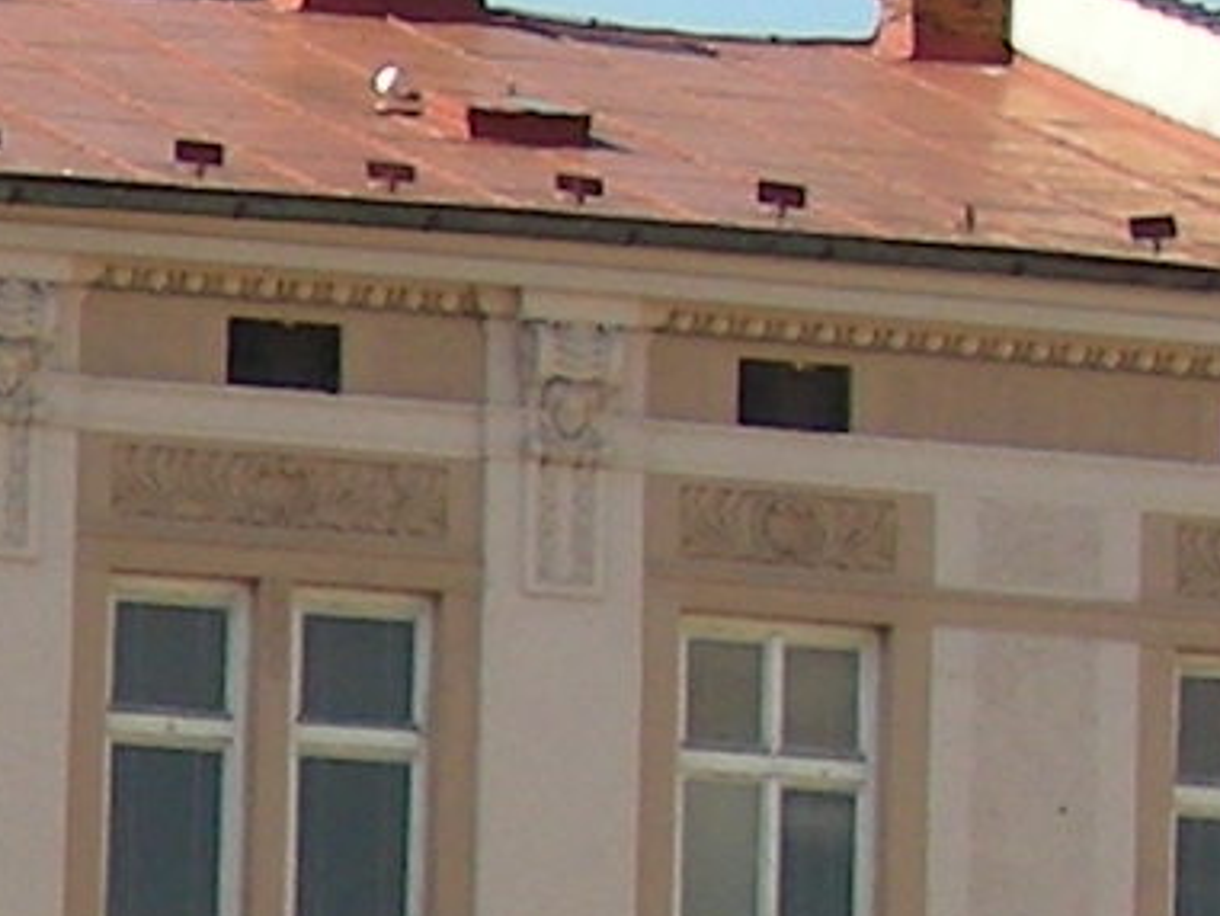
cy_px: 1960
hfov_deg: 5.7
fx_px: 11458
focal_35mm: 325
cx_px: -2430
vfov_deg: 4.5
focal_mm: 7.4
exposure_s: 1/380
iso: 50
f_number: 4
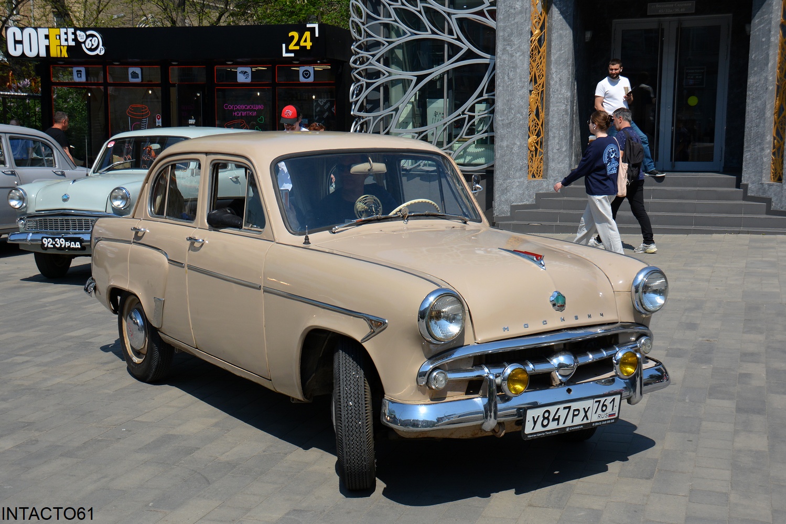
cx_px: 393
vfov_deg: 28.1
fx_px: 1048
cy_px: 262
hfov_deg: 41.1
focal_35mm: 48
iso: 400
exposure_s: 1/2000
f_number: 7.1
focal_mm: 32
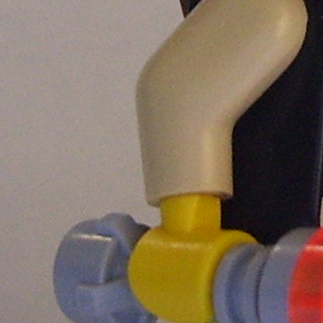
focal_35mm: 236
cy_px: -55
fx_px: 2491
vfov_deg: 7.4
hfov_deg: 7.4
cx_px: 343
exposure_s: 1/15
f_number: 2.7
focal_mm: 6
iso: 160
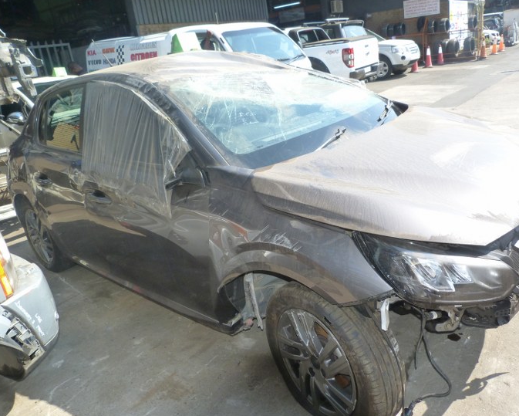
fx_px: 446
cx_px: 288
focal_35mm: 29
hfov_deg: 60.3
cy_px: 200
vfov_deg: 50.0
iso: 125
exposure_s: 1/200
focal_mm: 4.5
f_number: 4
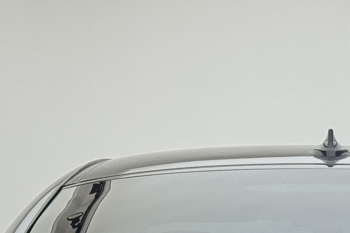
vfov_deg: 7.0
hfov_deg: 10.7
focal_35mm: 191
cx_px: 332
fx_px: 1857
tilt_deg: -4.4
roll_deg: -0.7
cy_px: 436
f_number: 1.78
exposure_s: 1/100
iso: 100
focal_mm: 6.76
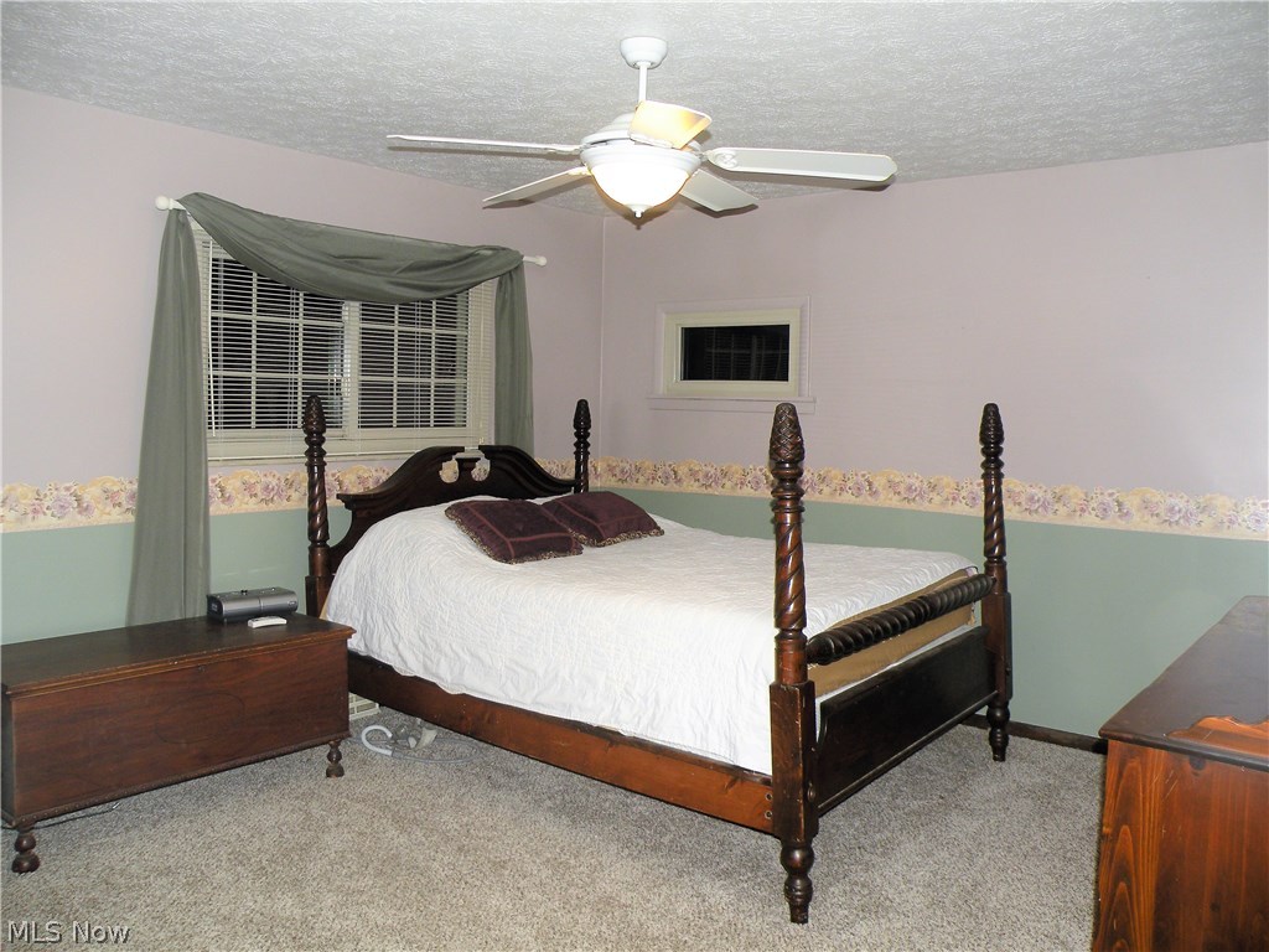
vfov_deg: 51.4
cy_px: 476
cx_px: 634
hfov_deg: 65.3
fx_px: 990
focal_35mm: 27
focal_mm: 4.7
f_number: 2.8
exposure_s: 1/60
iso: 73
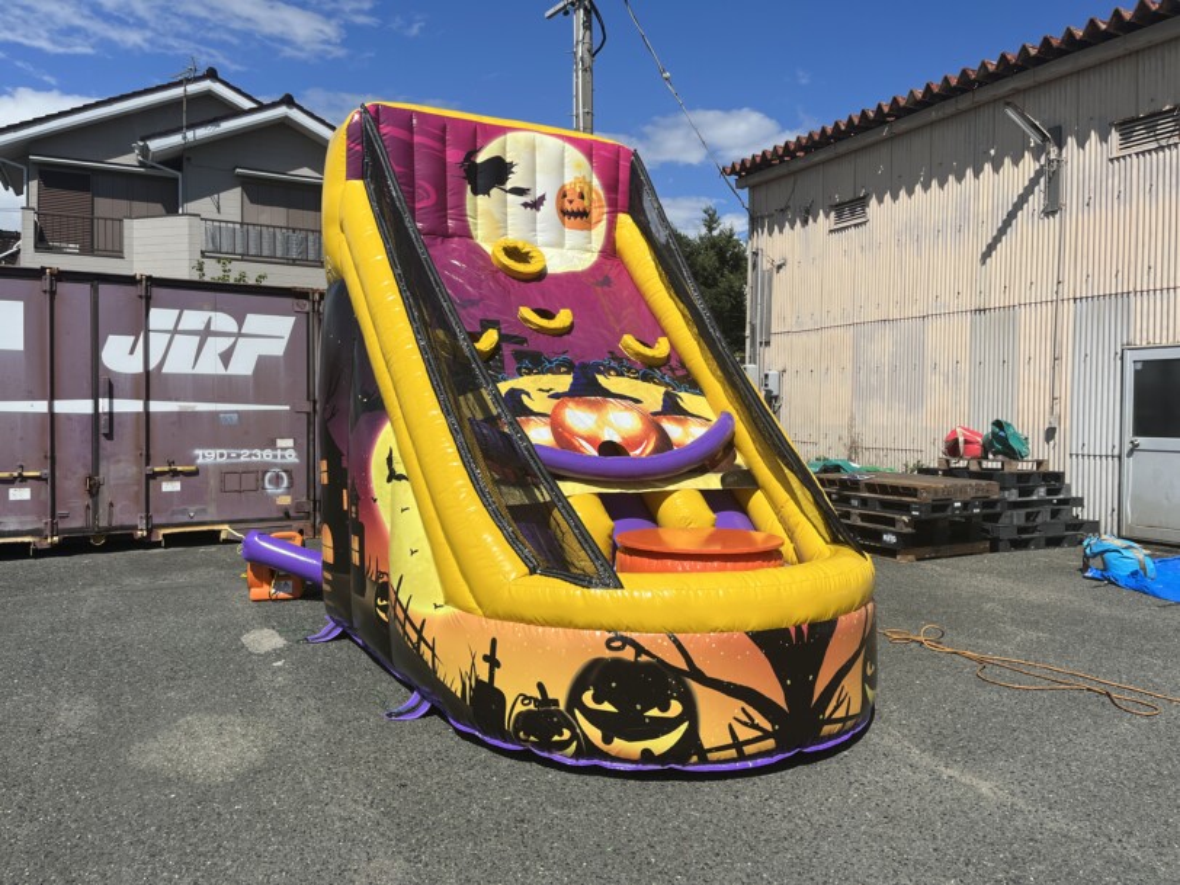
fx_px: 886
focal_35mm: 26
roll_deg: -0.4
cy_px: 442
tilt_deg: -2.0
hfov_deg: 67.3
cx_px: 590
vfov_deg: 53.1
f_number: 1.6
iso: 50
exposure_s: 1/6494
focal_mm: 5.1
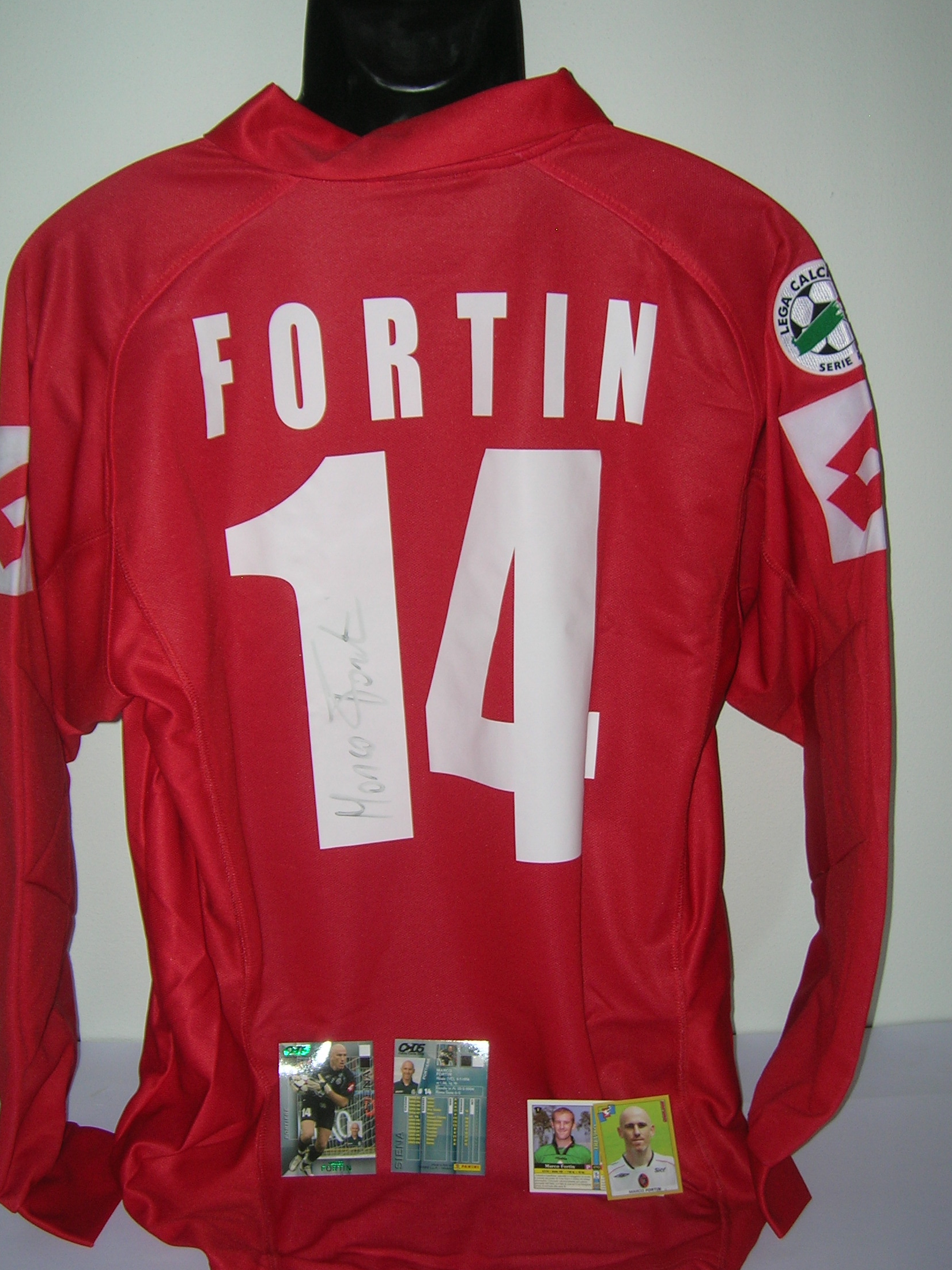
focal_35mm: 40
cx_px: 444
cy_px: 635
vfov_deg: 46.8
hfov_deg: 35.9
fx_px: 1467
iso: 50
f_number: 2.9
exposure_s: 1/60.1
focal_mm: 5.7
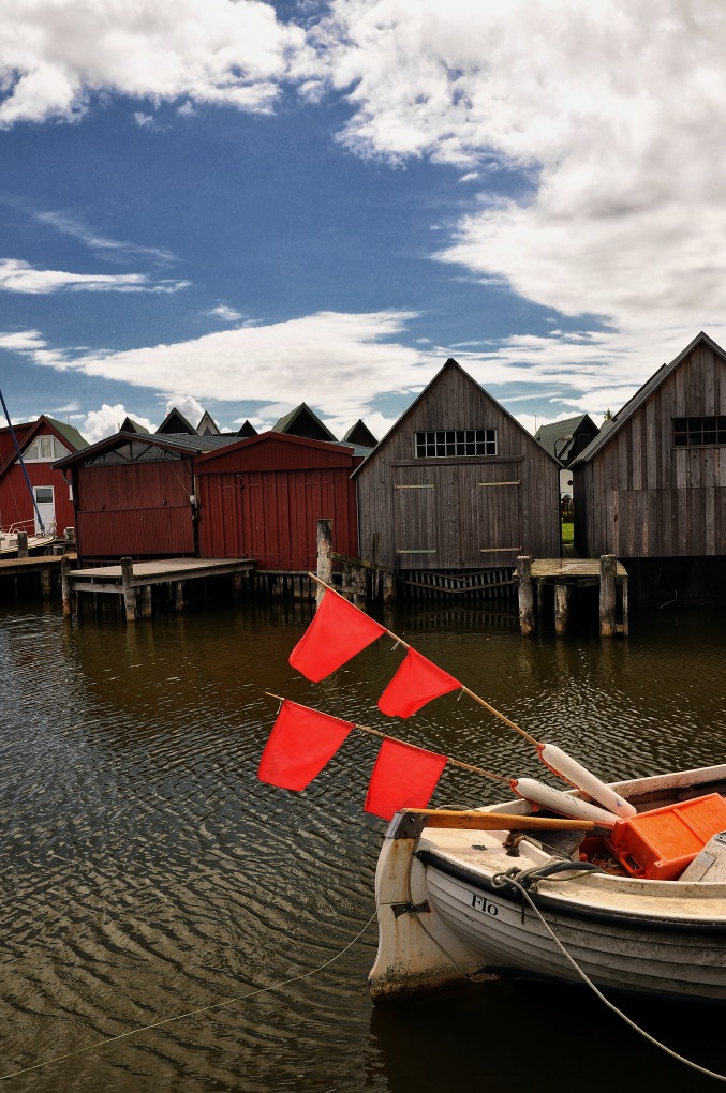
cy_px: 546
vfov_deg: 57.3
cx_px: 363
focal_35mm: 33
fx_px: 1001
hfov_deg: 39.9
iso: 160
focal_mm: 22
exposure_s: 1/200
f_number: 8
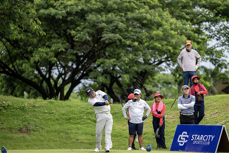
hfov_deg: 11.6
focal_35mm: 178
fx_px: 1132
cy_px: 83
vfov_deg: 7.7
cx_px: 119
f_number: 2.8
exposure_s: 1/3200
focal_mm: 160
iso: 640
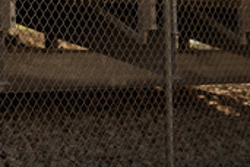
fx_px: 1180
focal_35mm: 170
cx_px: -168
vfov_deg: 8.1
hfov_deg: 11.4
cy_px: 92
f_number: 1.4
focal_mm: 50
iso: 400
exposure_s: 1/8000
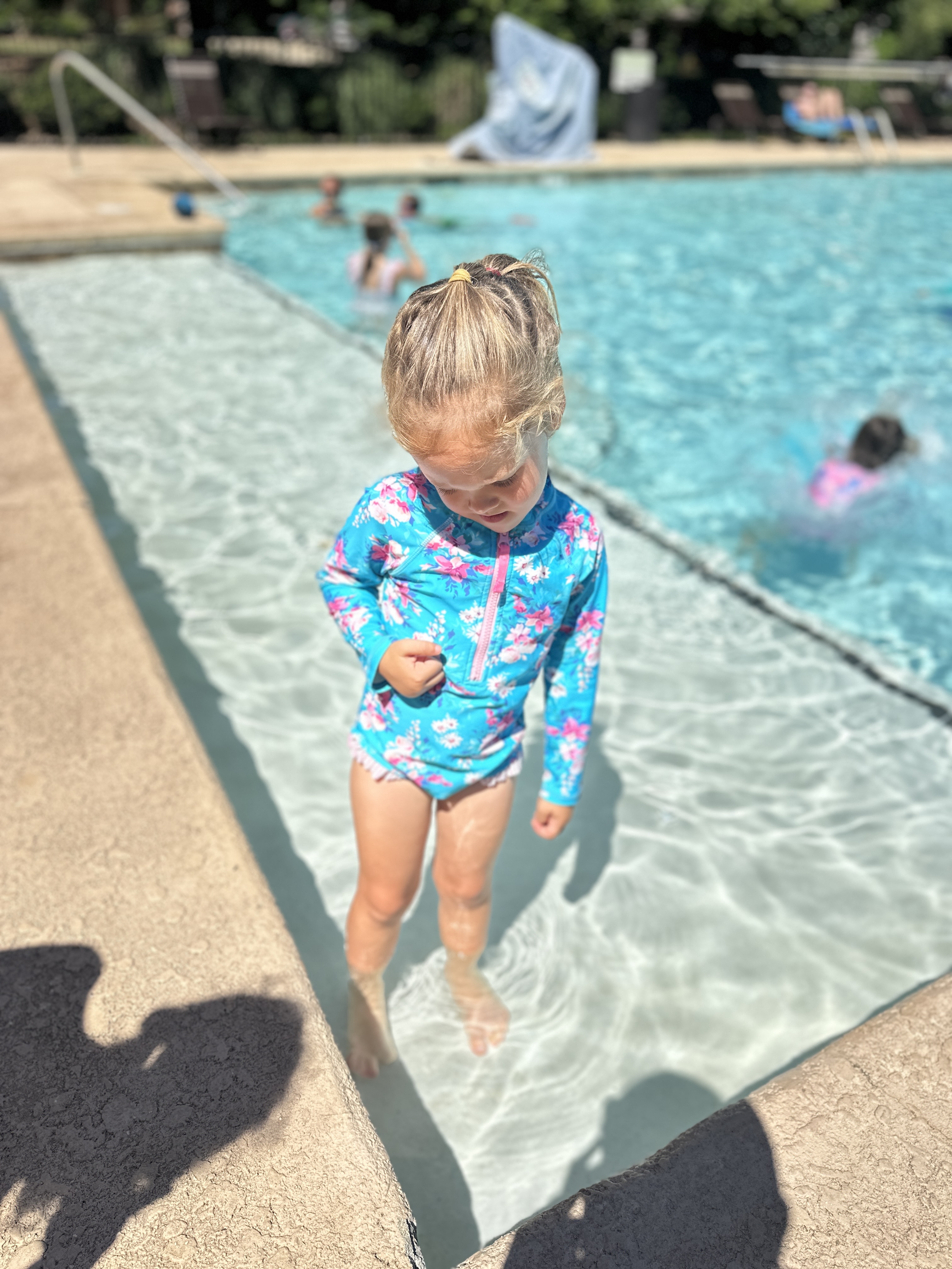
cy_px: 634
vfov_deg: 71.6
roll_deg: -3.7
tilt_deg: -31.9
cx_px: 476
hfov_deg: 56.8
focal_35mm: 24
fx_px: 880
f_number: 1.78
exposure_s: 1/4545
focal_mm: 6.86
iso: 80
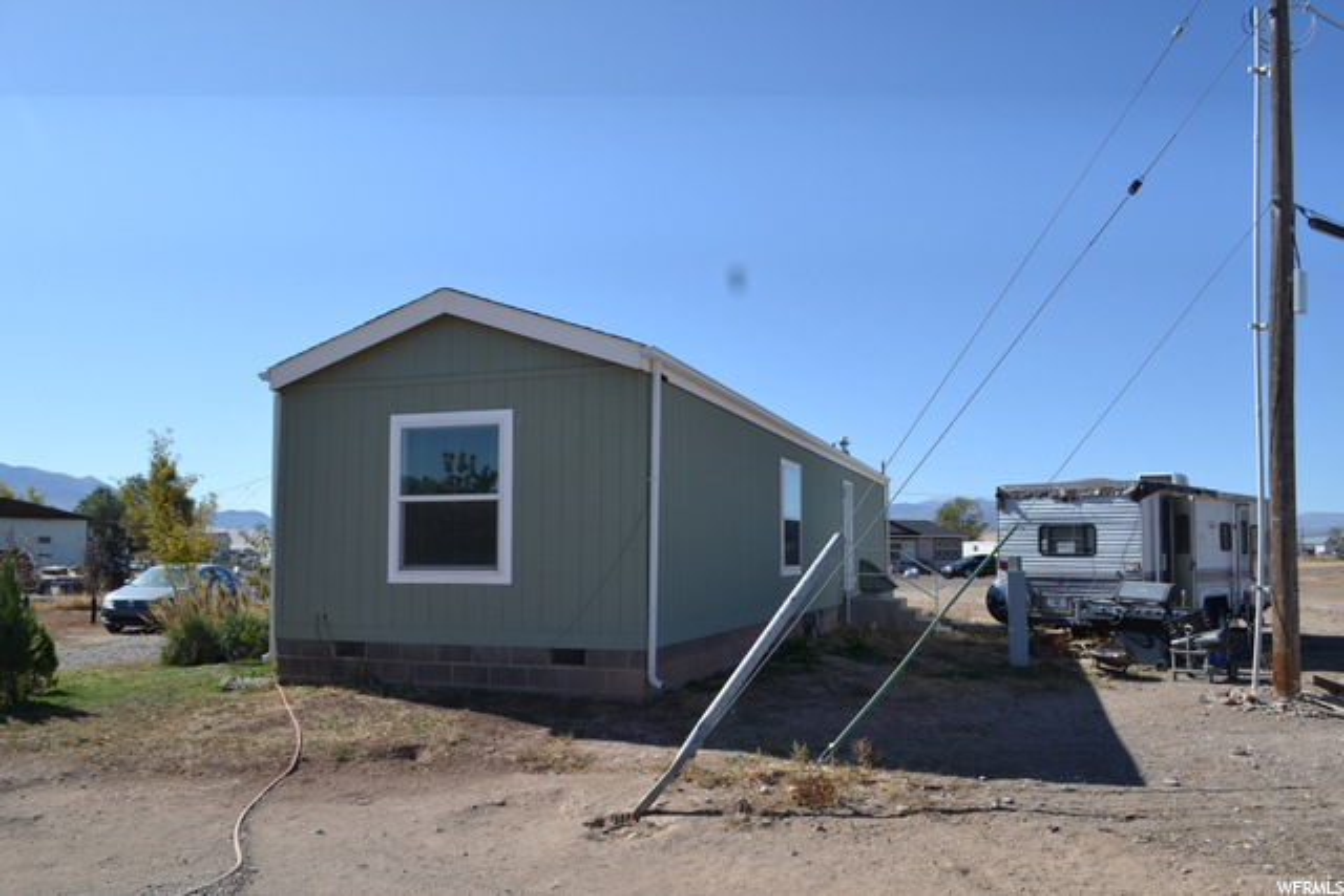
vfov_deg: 48.0
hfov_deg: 67.4
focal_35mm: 27
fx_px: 1008
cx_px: 672
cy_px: 448
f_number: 8
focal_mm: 18
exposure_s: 1/250
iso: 100
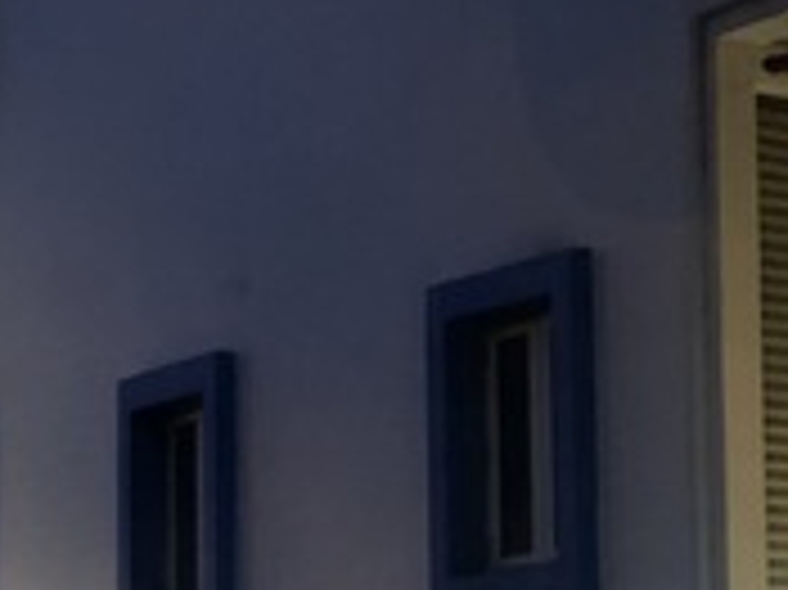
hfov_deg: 12.5
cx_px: 995
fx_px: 3503
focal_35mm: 154
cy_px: 486
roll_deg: +3.1
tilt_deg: +5.4
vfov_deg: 9.6
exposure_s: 1/15
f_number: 1.8
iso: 64
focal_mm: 4
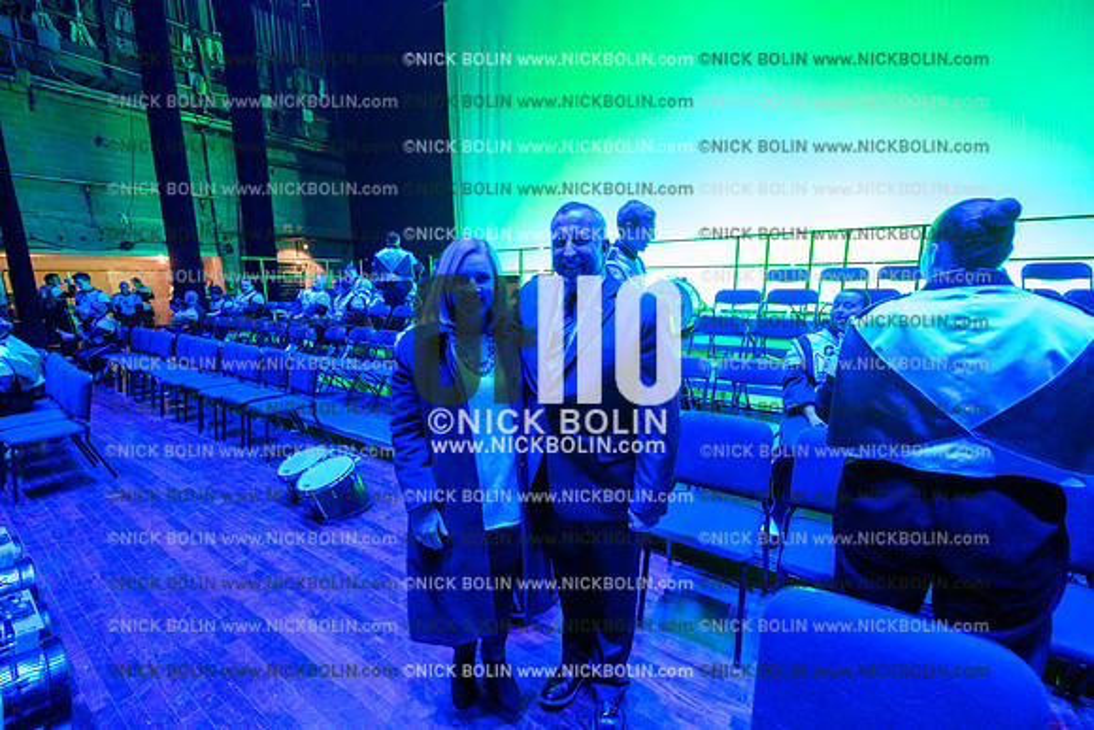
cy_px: 365
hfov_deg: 100.4
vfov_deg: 77.4
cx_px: 547
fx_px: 456
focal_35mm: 15
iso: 8000
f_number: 4
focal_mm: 15
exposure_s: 1/100
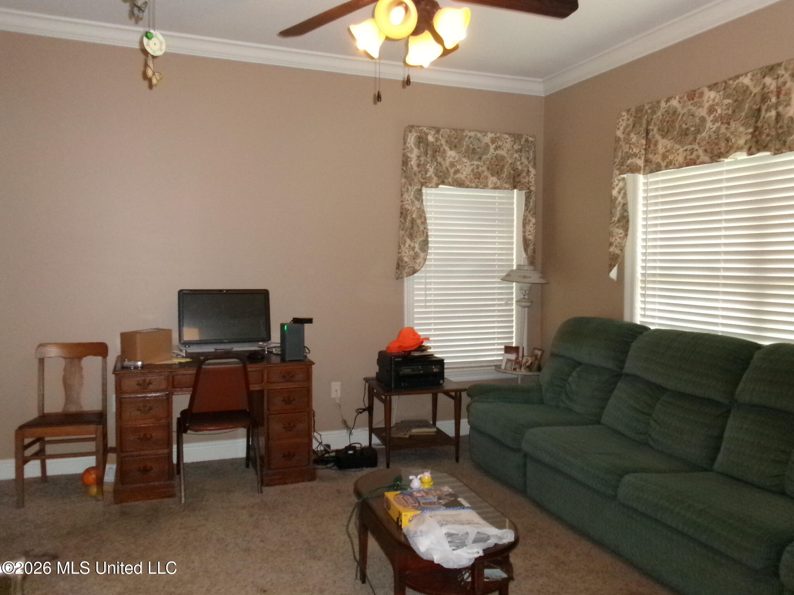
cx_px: 397
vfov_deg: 49.7
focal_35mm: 28
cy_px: 298
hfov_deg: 63.4
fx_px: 642
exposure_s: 1/34
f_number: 3.9
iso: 800
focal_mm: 5.1
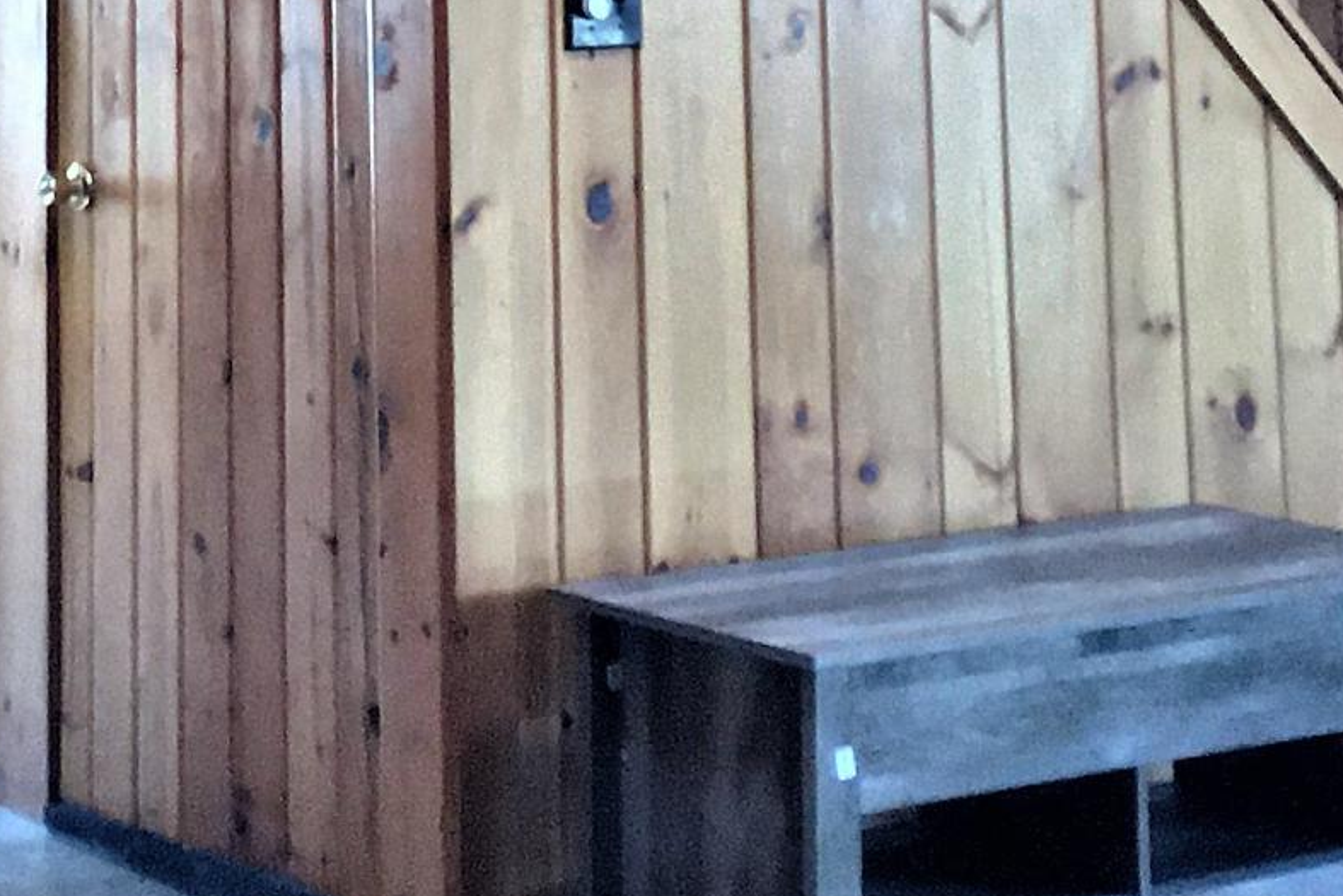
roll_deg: +0.6
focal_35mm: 115
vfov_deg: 11.1
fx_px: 4291
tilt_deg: +7.5
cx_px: 490
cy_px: -708
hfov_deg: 17.8
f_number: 2.2
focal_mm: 4.15
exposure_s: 1/15
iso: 400
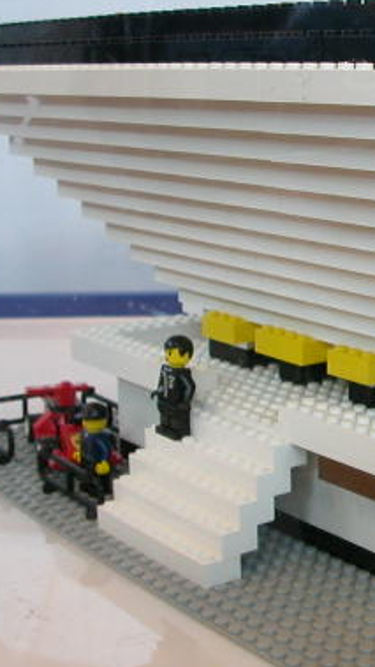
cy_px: 340
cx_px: 482
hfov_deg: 16.8
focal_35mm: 68
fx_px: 1203
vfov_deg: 31.0
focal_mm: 5.6
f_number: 2.7
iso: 100
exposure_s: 1/35.9
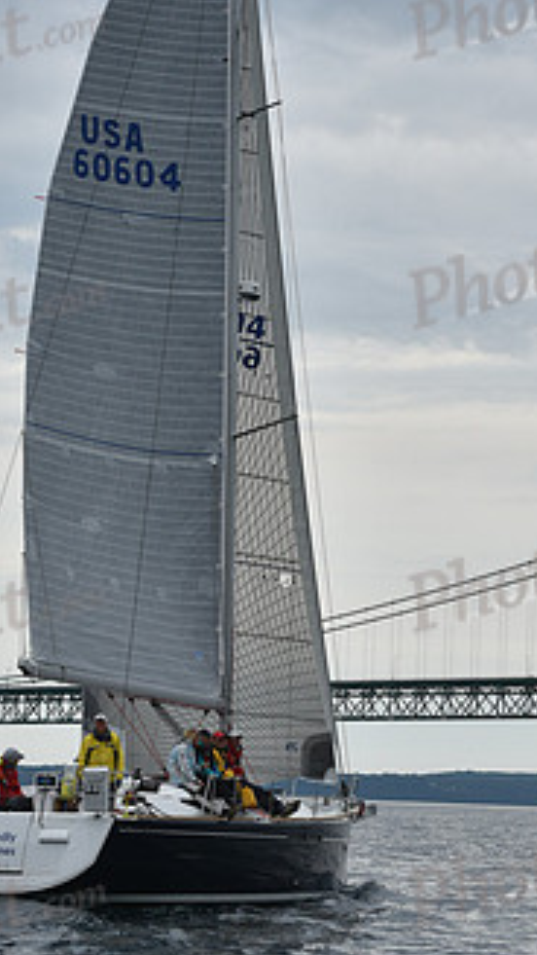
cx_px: 258
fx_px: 3290
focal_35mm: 130
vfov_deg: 16.5
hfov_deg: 9.3
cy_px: 447
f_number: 6.3
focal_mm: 70
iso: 250
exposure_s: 1/800
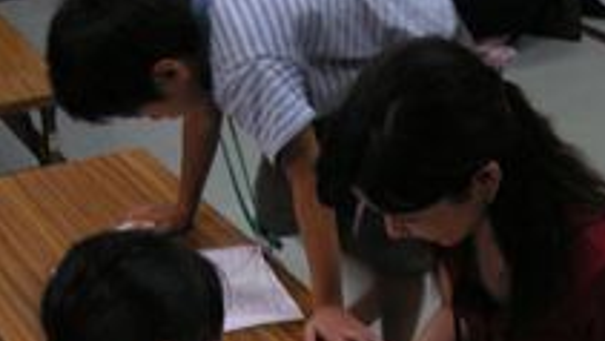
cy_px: 413
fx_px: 1381
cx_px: 364
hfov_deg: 24.7
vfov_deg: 13.7
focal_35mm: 86
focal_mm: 6.1
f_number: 2.8
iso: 100
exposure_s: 1/10
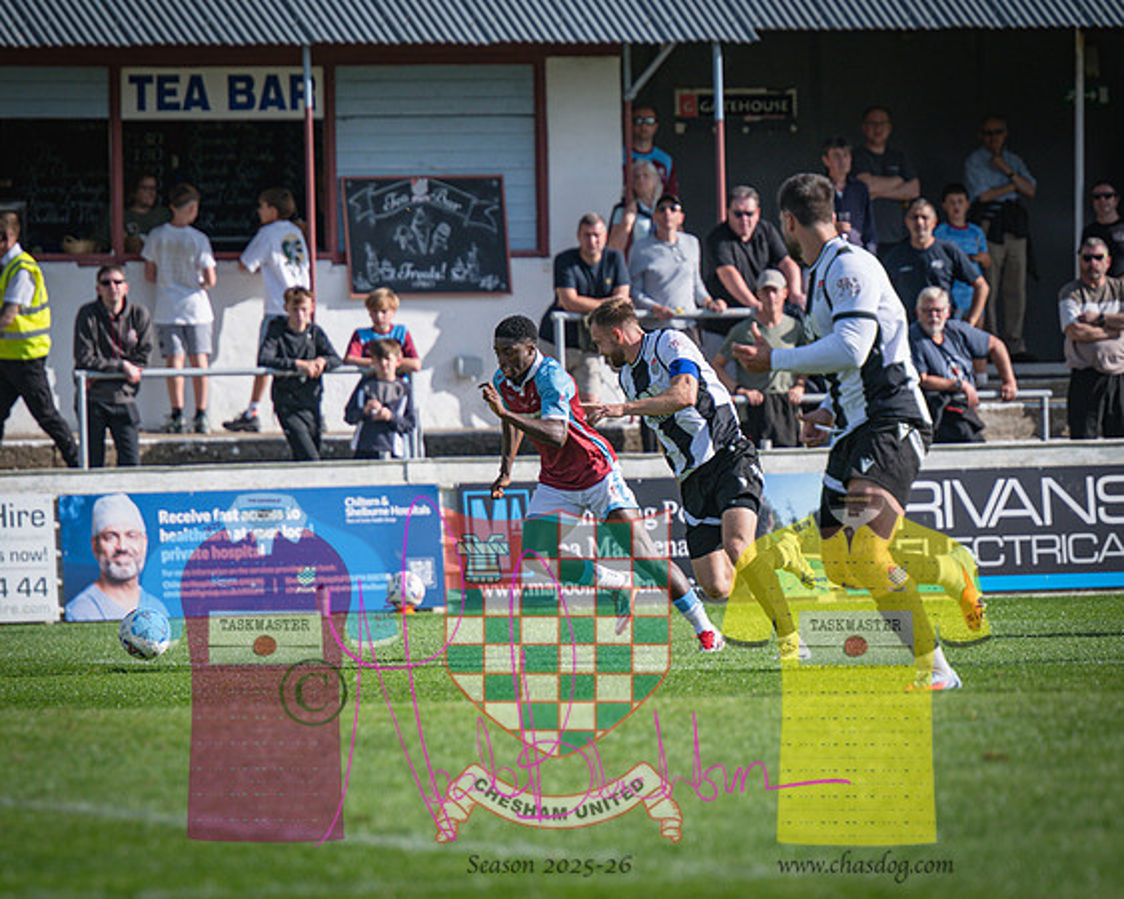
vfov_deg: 4.2
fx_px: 12364
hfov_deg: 5.2
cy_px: 450
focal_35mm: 372
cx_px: 449
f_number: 4
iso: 200
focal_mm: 220
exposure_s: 1/2500
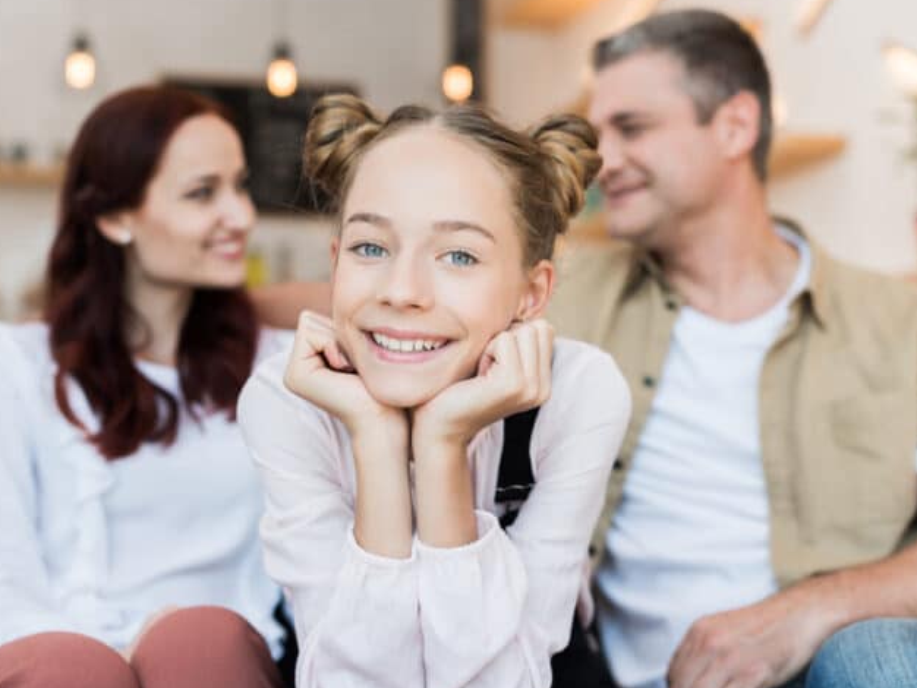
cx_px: 458
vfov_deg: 24.8
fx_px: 1564
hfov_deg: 32.7
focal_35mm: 59
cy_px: 330
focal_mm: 50
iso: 125
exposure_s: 1/200
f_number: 2.8
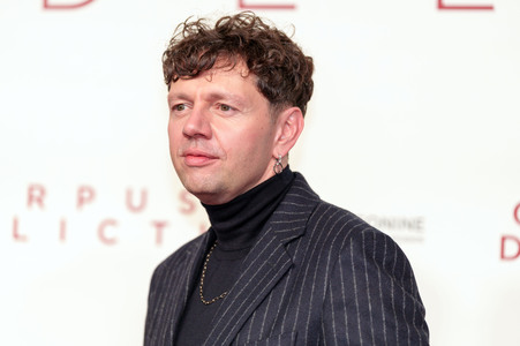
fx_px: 2179
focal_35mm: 151
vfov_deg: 9.1
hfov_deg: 13.6
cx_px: 260
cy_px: 173
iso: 320
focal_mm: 151
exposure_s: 1/200
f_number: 3.2
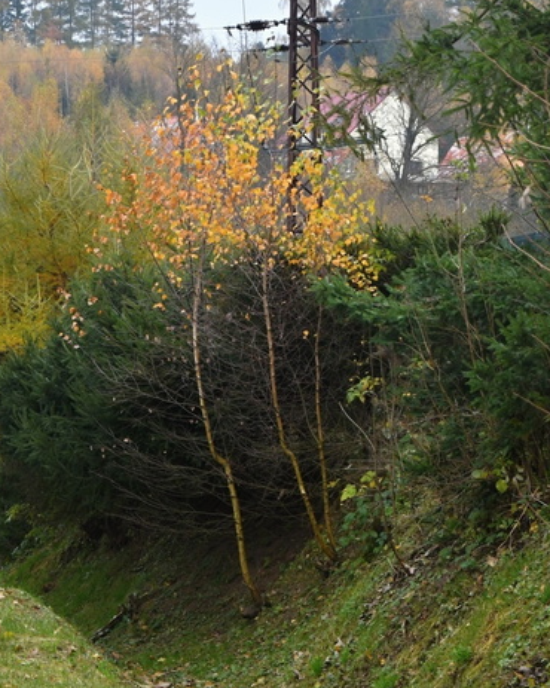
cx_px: -101
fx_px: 2871
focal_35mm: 141
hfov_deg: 10.8
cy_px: 345
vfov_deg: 13.7
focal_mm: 46
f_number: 9
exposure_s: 1/125
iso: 500
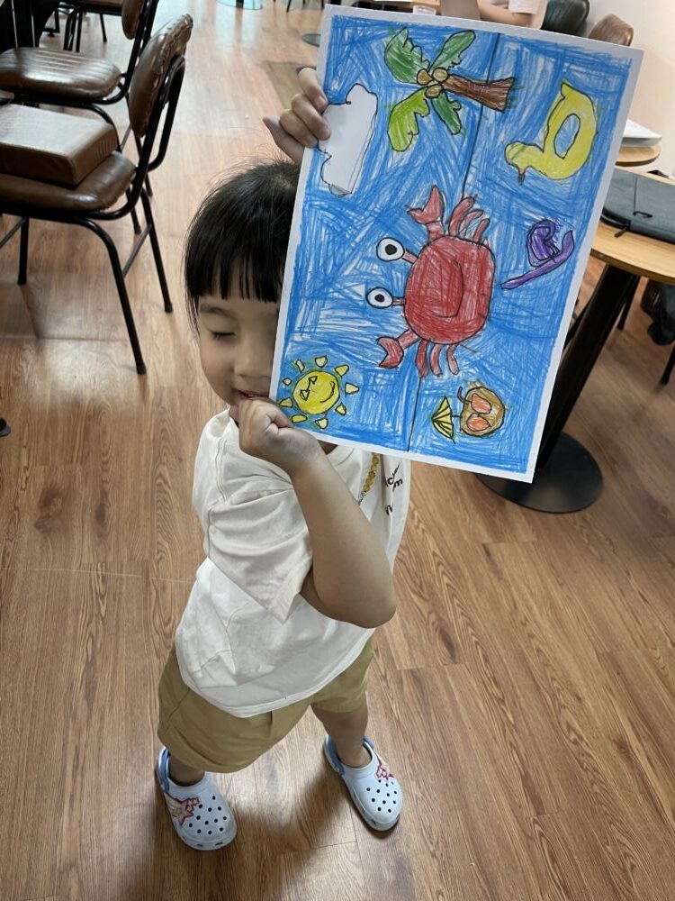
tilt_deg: -40.7
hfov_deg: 53.1
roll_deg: -13.1
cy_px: 450
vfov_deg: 67.3
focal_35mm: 26
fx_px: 676
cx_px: 338
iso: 80
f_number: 1.6
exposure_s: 1/50
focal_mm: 4.2
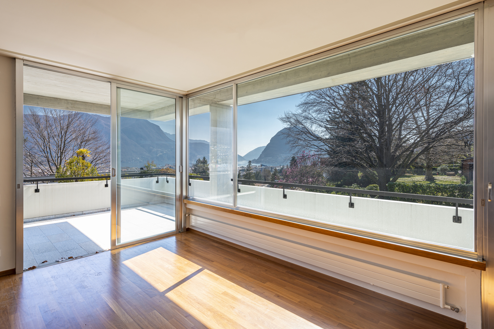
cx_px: 247
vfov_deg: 67.4
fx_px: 247
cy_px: 164
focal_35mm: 18
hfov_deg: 90.0
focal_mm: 18
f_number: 8
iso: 100
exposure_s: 1/30
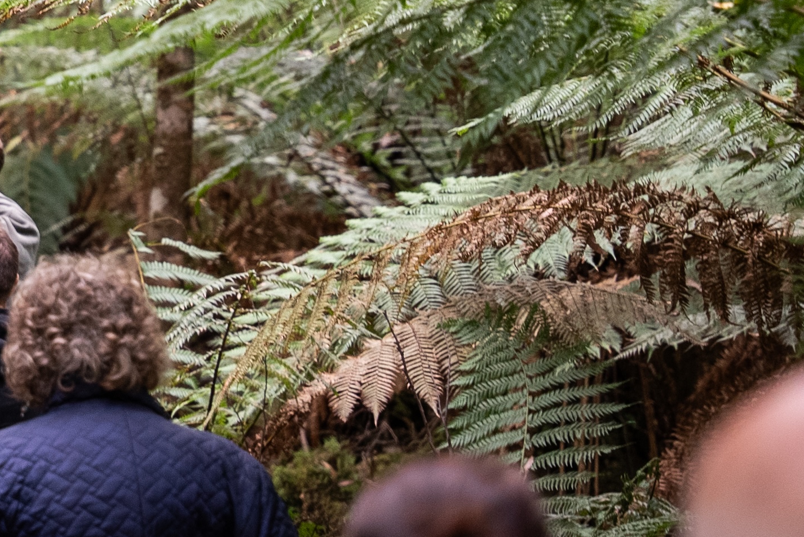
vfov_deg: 6.8
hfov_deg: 9.9
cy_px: 76
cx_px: -247
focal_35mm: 203
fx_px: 4535
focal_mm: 70
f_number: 2.8
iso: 1600
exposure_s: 1/640
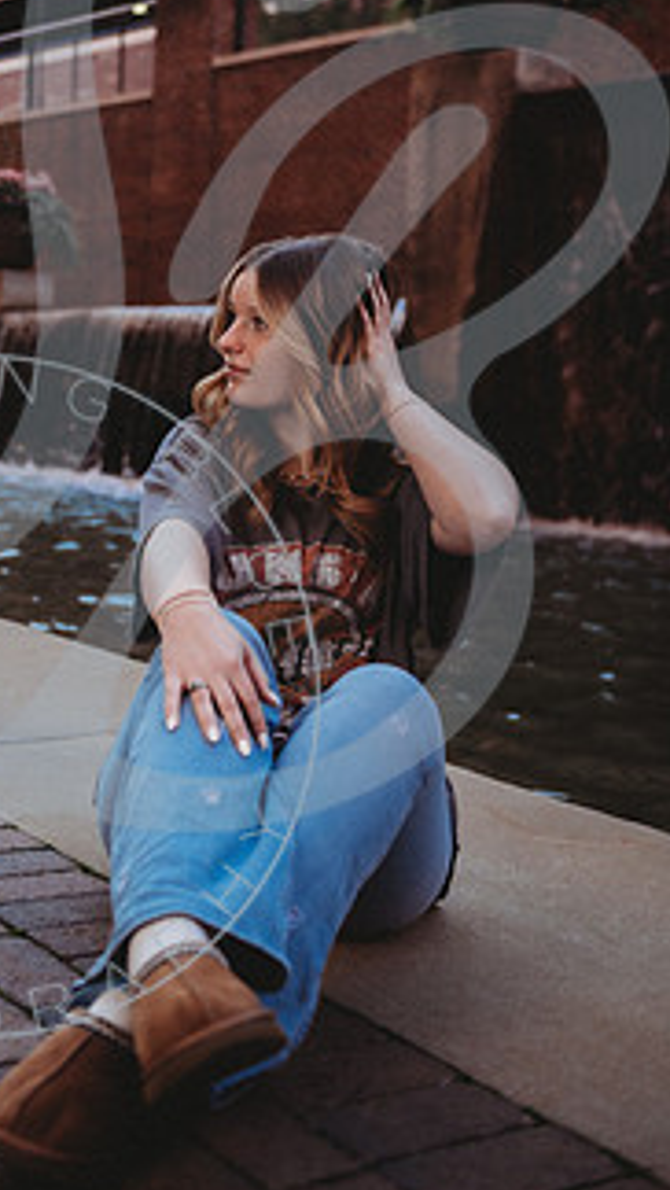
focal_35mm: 51
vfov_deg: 40.2
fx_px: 1609
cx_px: 144
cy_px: 416
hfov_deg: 23.2
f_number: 2.8
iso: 100
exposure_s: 1/200
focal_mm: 35
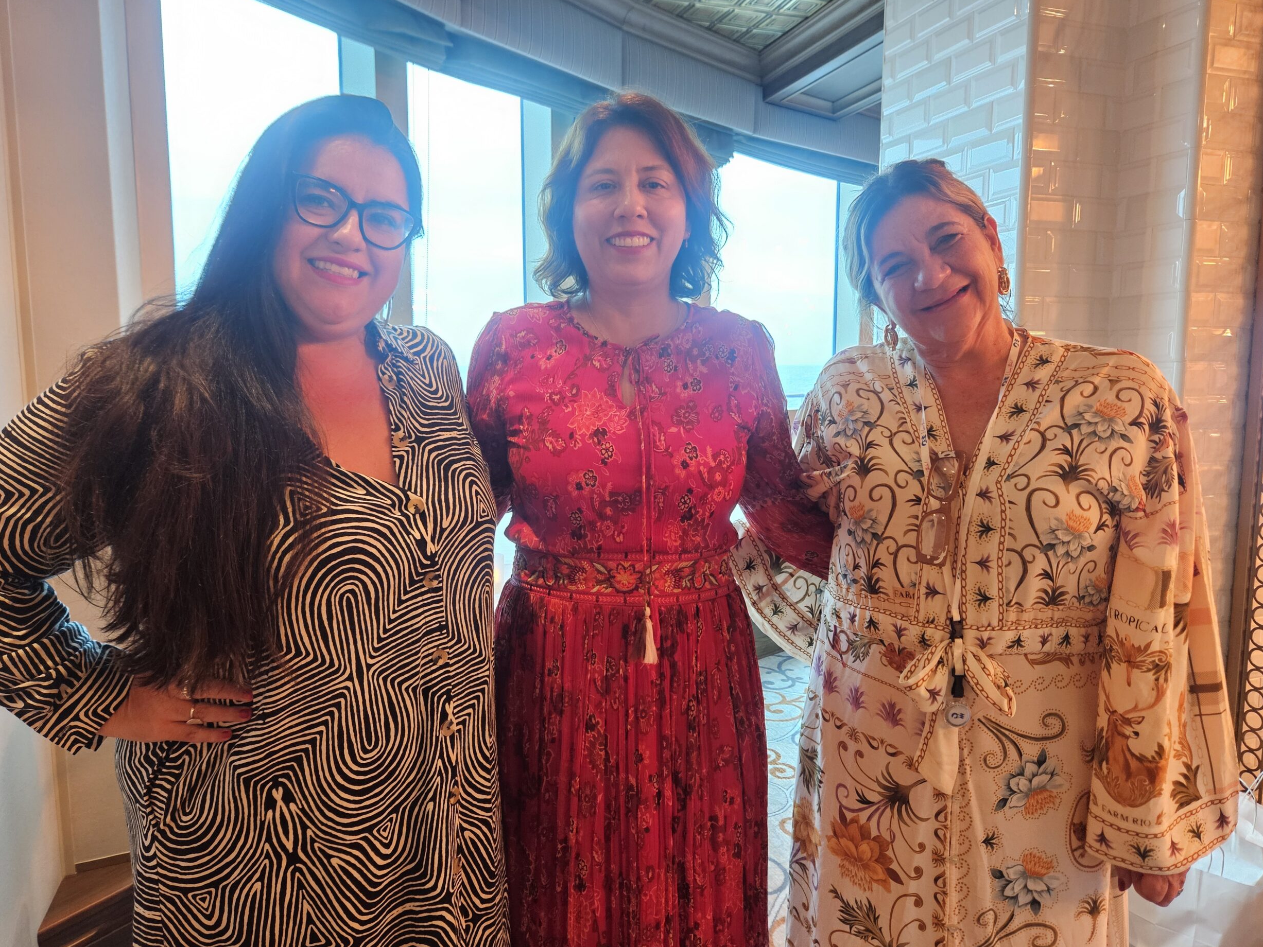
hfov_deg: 71.6
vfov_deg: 56.8
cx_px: 626
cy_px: 481
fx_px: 876
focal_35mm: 24
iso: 640
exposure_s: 1/60
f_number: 1.8
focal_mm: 5.4
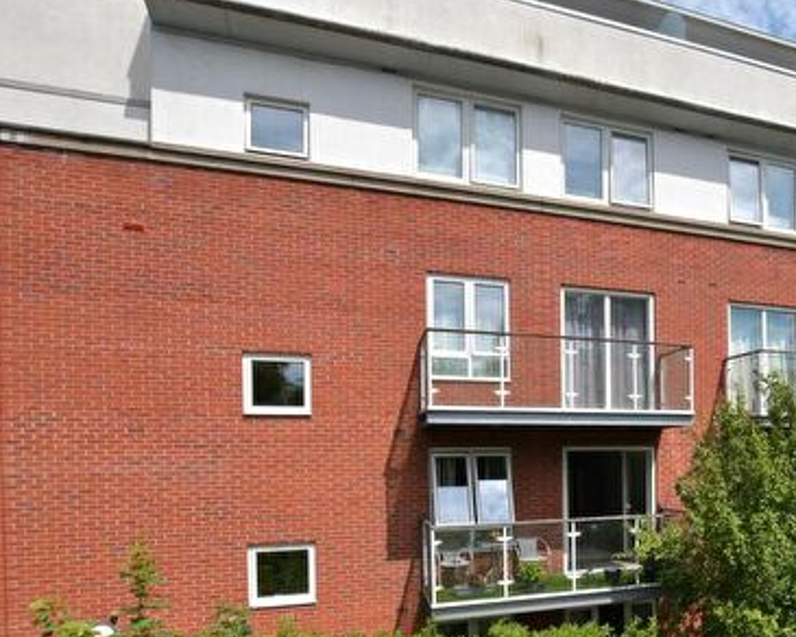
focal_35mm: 27
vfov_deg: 51.4
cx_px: 656
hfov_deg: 58.3
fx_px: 636
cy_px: 461
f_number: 11
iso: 320
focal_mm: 10
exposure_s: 1/400
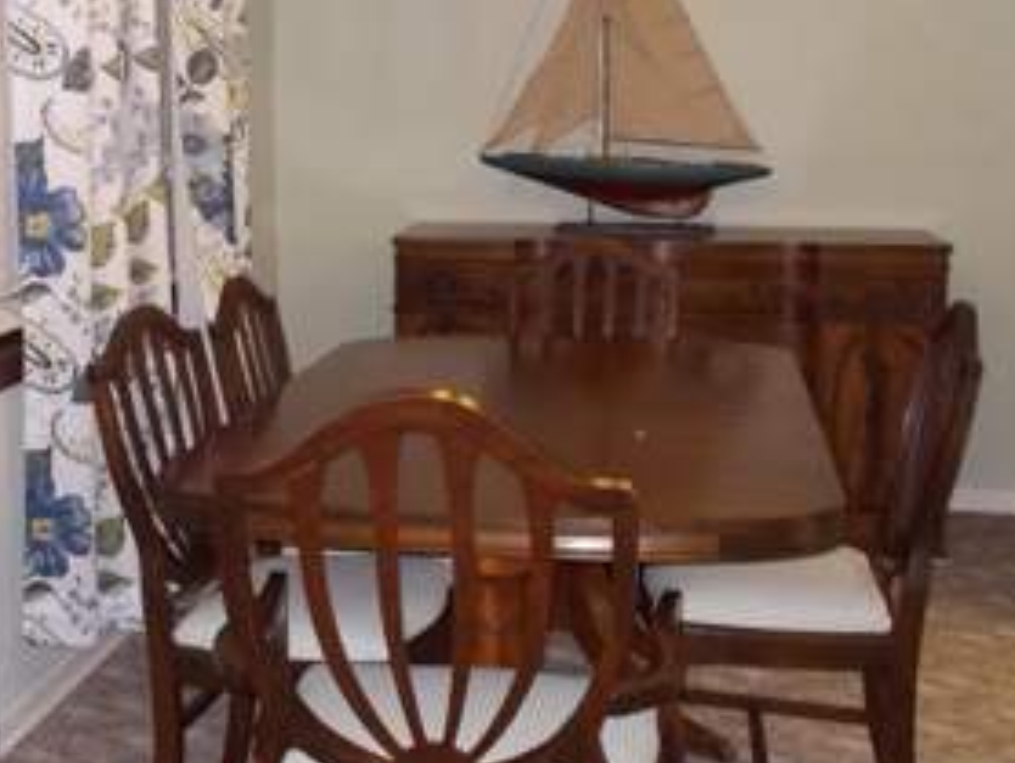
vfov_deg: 29.1
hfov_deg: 38.0
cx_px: 398
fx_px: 1467
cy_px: 299
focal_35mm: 50
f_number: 3.3
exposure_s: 1/30
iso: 320
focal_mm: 4.1
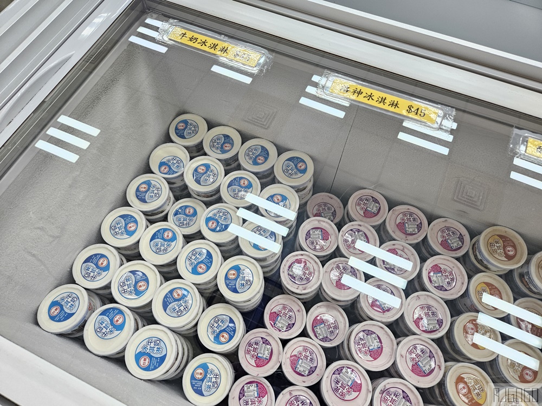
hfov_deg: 73.9
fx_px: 360
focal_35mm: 23
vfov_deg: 58.9
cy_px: 203
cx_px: 271
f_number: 1.8
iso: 320
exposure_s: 1/120
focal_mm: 5.4
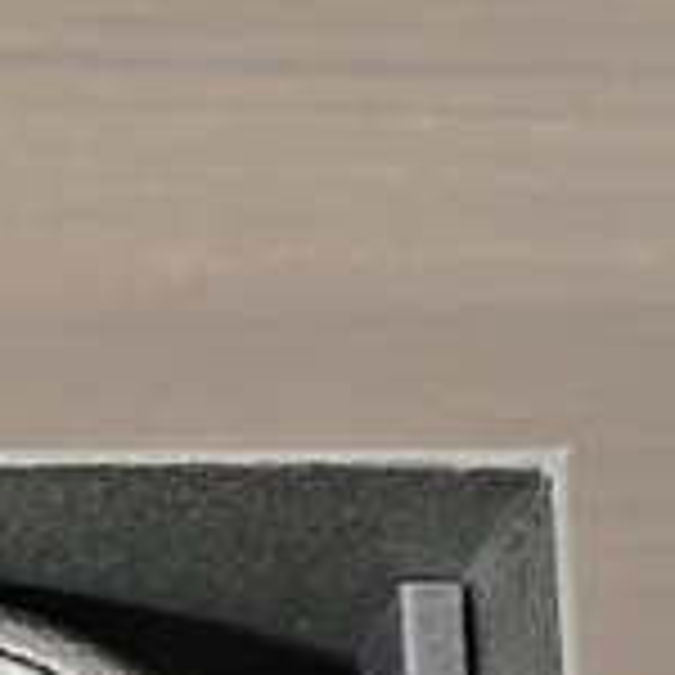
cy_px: 1112
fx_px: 2250
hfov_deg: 16.5
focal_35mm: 102
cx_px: -92
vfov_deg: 15.3
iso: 640
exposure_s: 1/33.3
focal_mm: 4.94
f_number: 1.5
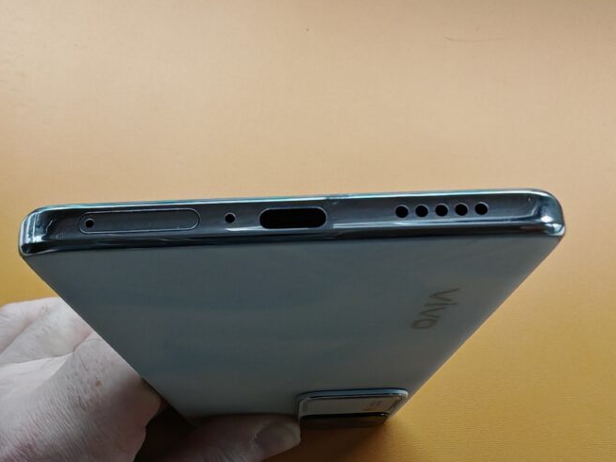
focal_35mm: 35
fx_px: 623
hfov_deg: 52.5
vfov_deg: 40.7
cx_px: 269
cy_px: 227
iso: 160
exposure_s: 1/33
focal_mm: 1.82
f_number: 2
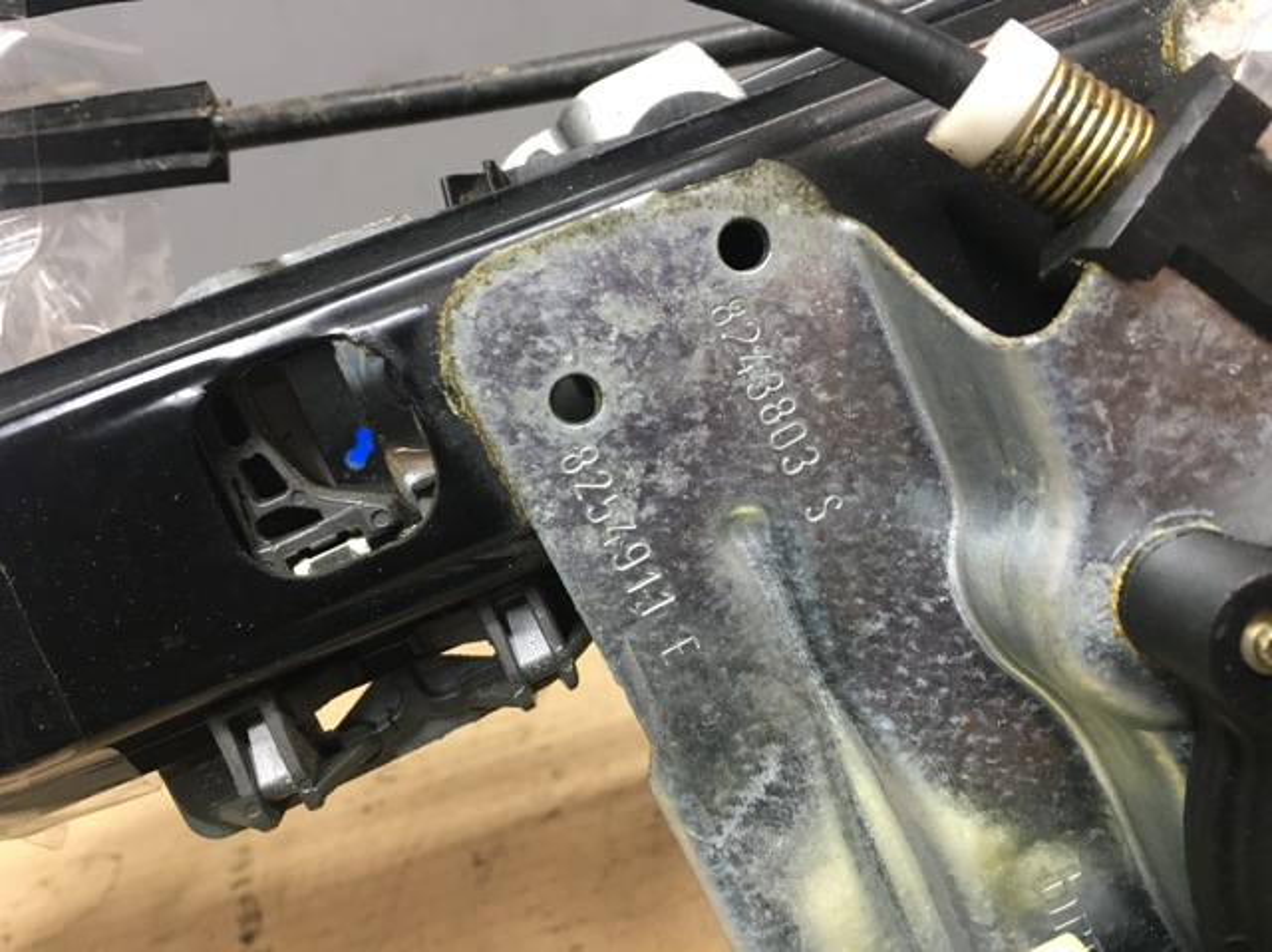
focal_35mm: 29
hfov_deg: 61.7
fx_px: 1065
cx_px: 636
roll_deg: +22.4
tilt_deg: -22.6
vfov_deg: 48.2
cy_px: 476
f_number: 2.2
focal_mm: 4.15
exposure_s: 1/33
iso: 125
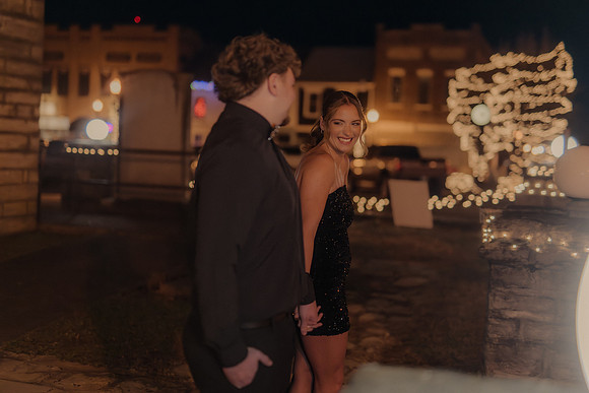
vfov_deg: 27.0
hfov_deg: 39.6
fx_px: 818
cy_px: 196
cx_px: 294
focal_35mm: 50
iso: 2500
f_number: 1.4
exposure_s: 1/250
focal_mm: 50
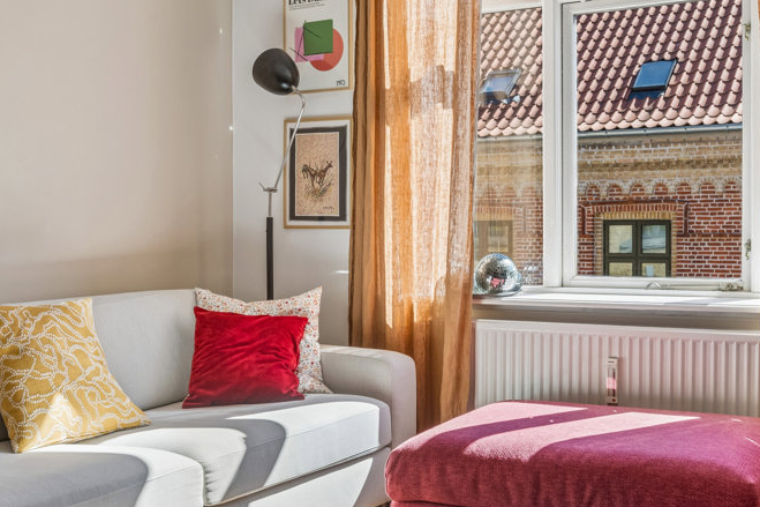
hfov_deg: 38.9
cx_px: 348
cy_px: 218
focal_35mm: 51
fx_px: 1076
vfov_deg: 26.4
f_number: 9
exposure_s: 1/100
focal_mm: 28
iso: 160
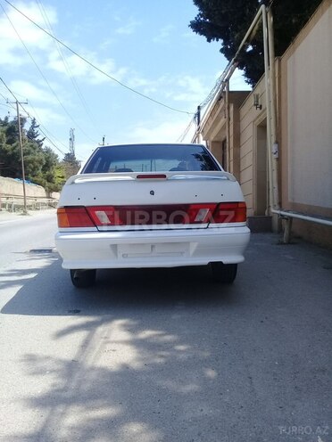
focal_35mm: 31
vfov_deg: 58.4
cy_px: 221
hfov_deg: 45.4
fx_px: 396
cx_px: 166
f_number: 2.2
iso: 50
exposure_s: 1/858
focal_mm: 3.3
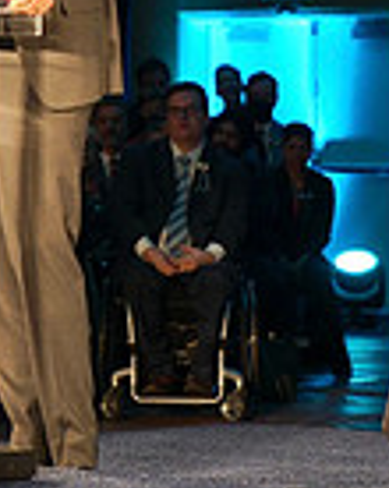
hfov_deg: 7.2
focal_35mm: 214
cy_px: -103
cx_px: -23
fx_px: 3087
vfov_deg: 8.9
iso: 2000
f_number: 5.6
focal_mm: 70
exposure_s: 1/160
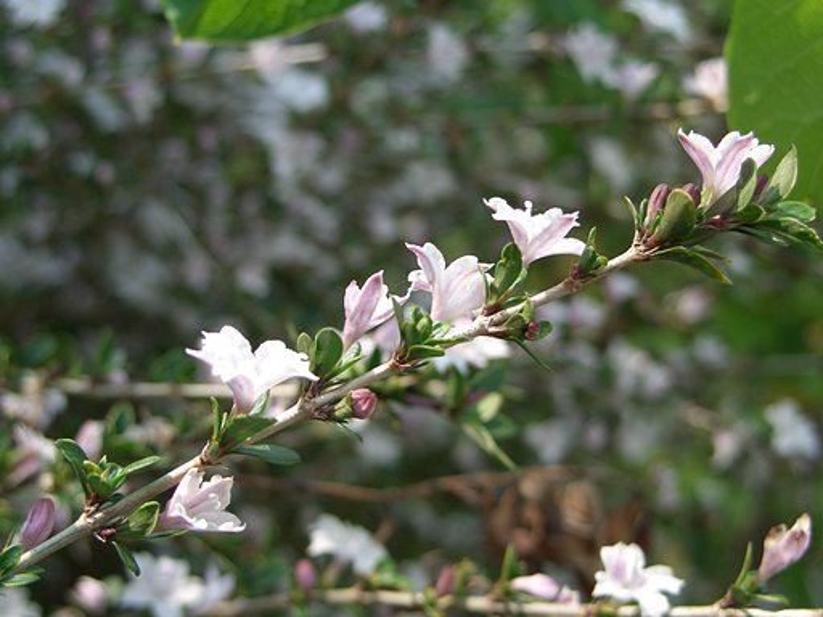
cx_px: 412
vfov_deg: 27.5
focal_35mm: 53
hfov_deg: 36.2
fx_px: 1260
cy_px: 308
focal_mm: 11.3
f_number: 3.2
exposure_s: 1/320
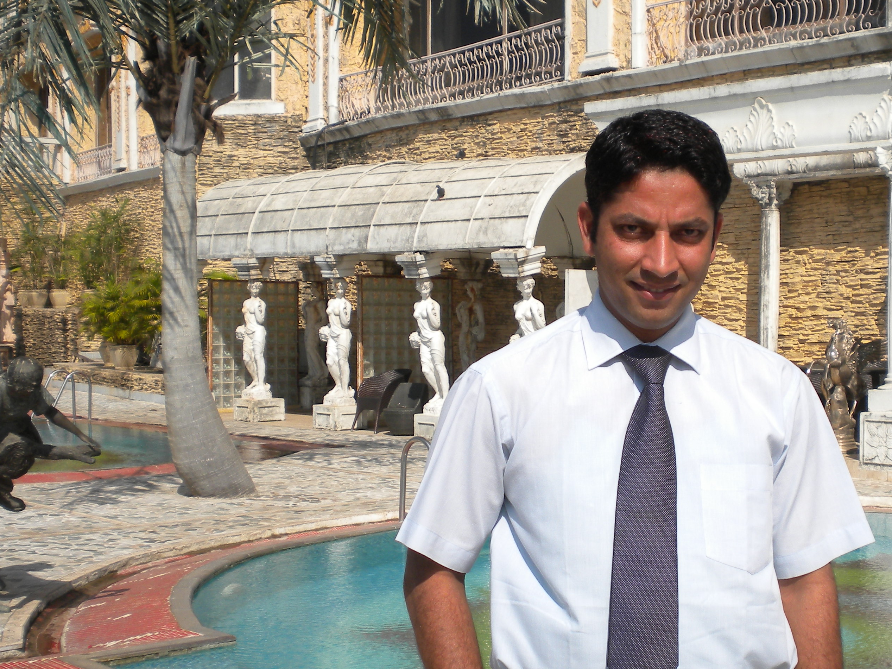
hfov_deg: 32.4
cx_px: 597
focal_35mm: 59
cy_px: 405
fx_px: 1520
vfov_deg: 24.8
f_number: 4.9
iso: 80
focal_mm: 7.4
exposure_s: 1/786
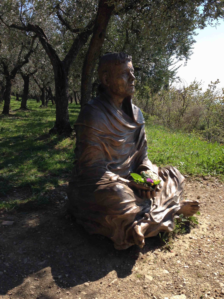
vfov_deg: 55.4
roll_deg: +1.3
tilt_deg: -9.0
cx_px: 112
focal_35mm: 33
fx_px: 285
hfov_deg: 42.9
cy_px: 150
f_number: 2.4
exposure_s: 1/951
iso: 50
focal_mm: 4.12
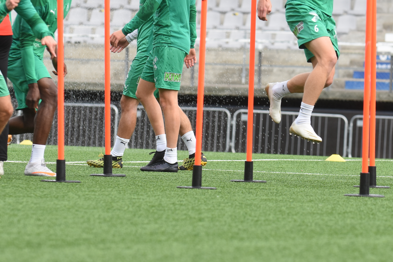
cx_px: 303
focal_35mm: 389
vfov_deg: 3.5
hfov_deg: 5.3
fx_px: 4246
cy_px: 34
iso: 320
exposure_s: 1/640
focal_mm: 140
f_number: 5
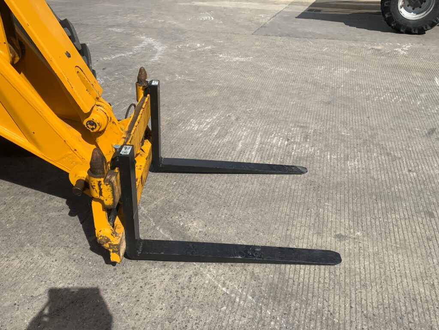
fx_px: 368
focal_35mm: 29
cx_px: 220
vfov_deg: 48.2
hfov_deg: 61.7
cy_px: 165
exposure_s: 1/2959
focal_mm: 3
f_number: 1.8
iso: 20
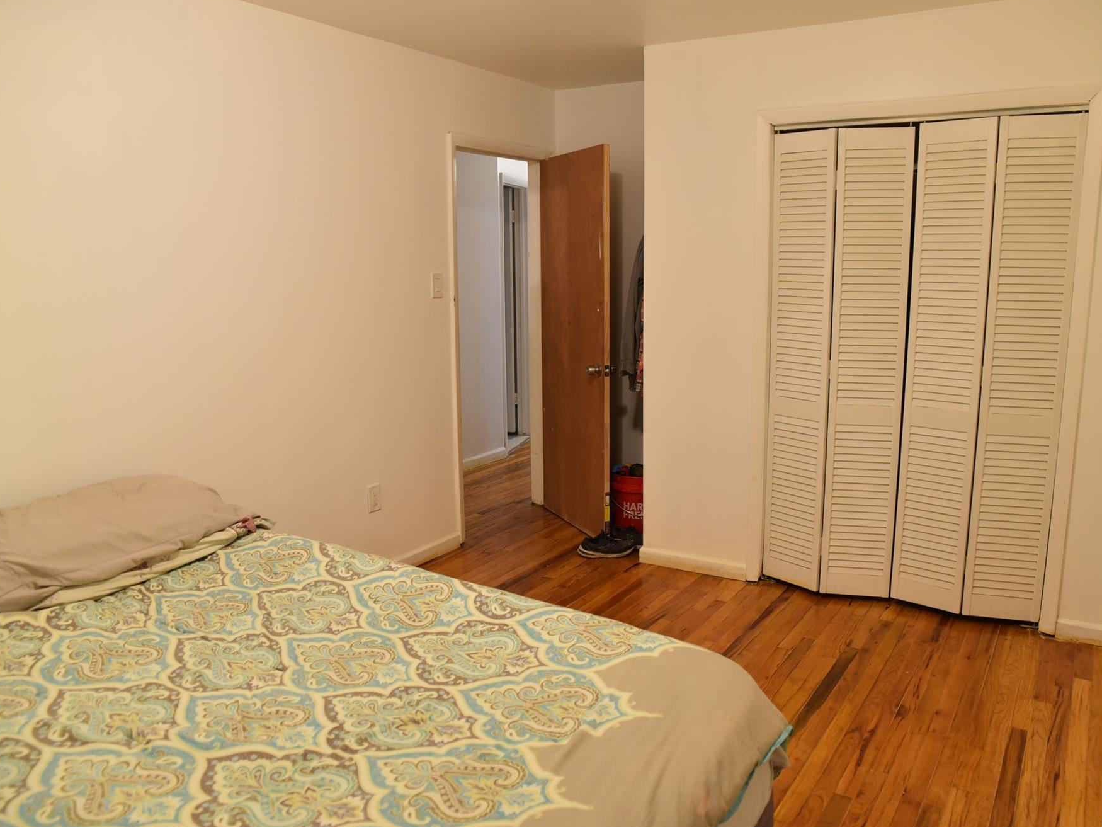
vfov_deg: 51.4
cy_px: 410
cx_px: 586
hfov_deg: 65.3
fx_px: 860
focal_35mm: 27
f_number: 4.5
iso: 1600
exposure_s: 1/80
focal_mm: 24
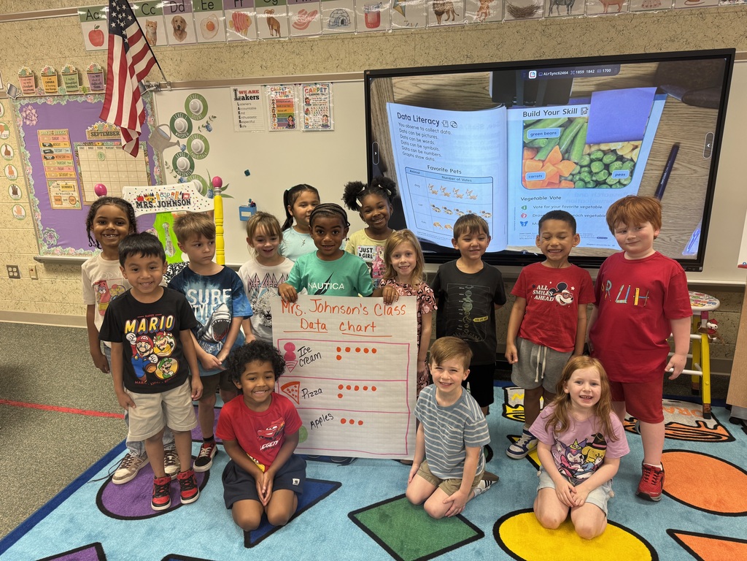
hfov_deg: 71.6
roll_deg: +1.3
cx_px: 374
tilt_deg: -16.9
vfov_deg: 56.8
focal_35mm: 24
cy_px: 280
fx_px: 518
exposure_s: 1/60
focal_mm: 6.76
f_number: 1.78
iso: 125
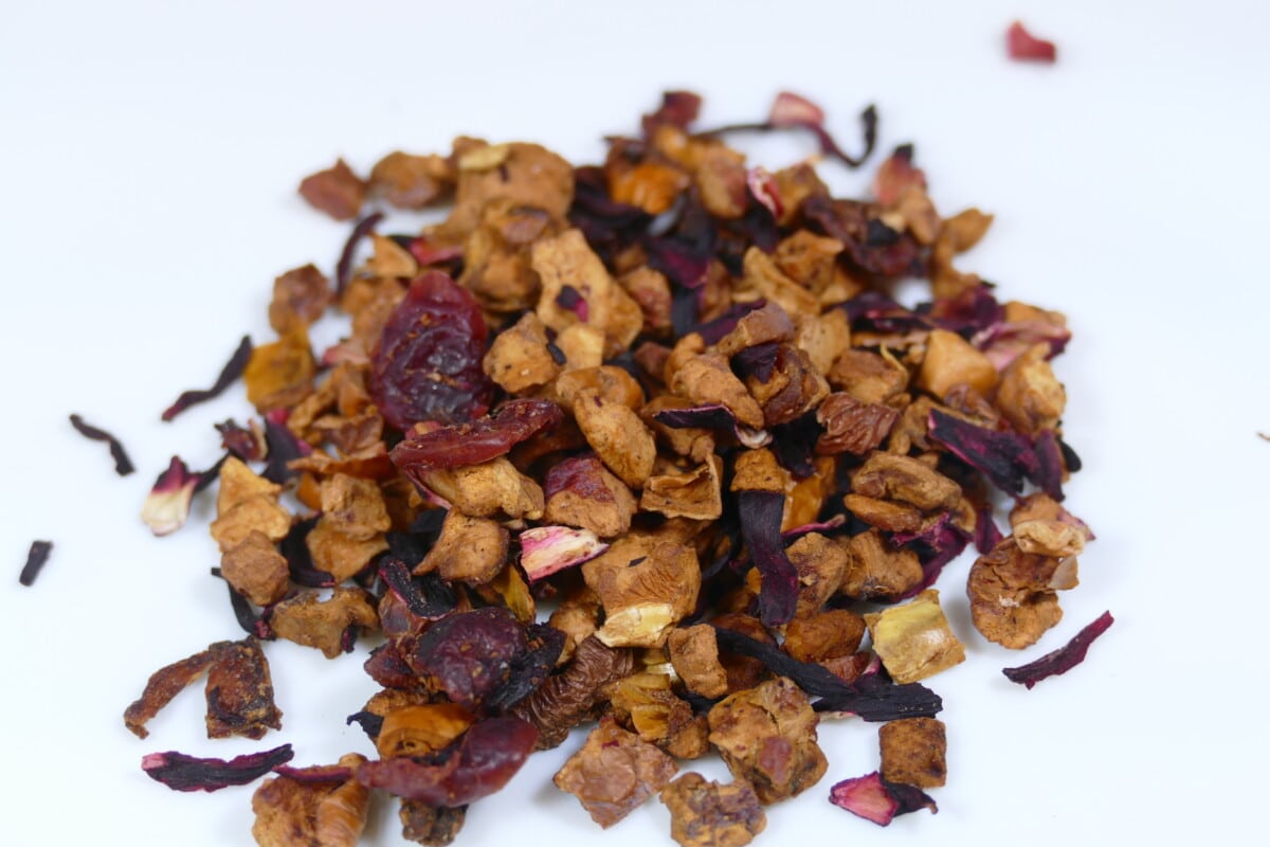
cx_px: 635
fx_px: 2998
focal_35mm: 85
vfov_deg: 16.1
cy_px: 424
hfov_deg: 23.9
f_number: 3.8
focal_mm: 31.05
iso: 250
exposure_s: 1/80
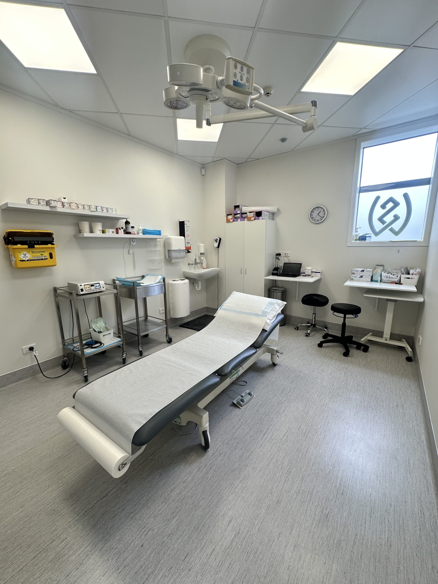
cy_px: 292
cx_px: 219
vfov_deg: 102.1
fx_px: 236
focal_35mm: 14
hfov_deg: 85.7
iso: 50
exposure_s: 1/100
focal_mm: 2.22
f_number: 2.2
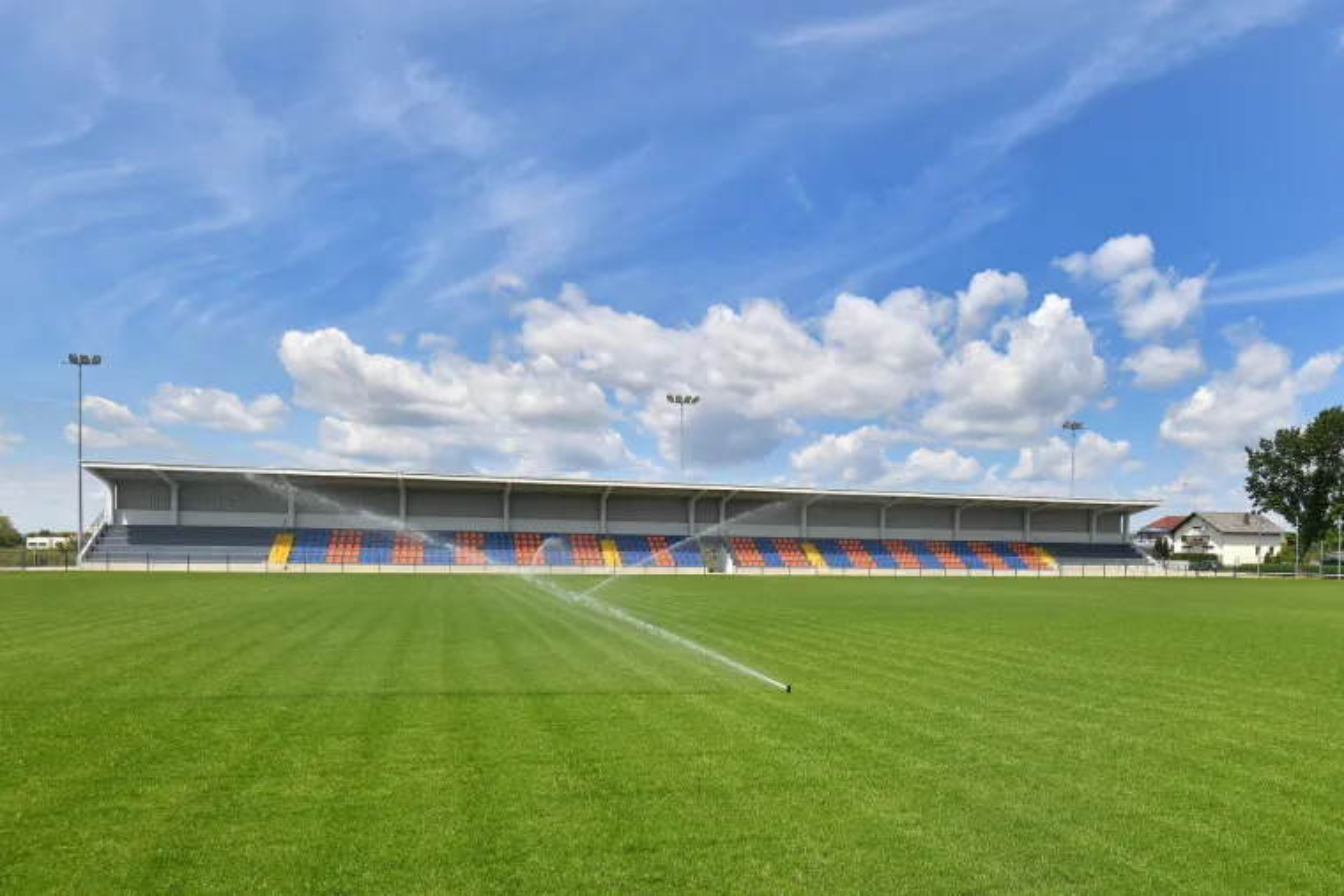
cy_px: 448
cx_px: 672
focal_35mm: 16
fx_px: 597
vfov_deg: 73.8
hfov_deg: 96.7
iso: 100
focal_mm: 16
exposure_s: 1/640
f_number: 6.3
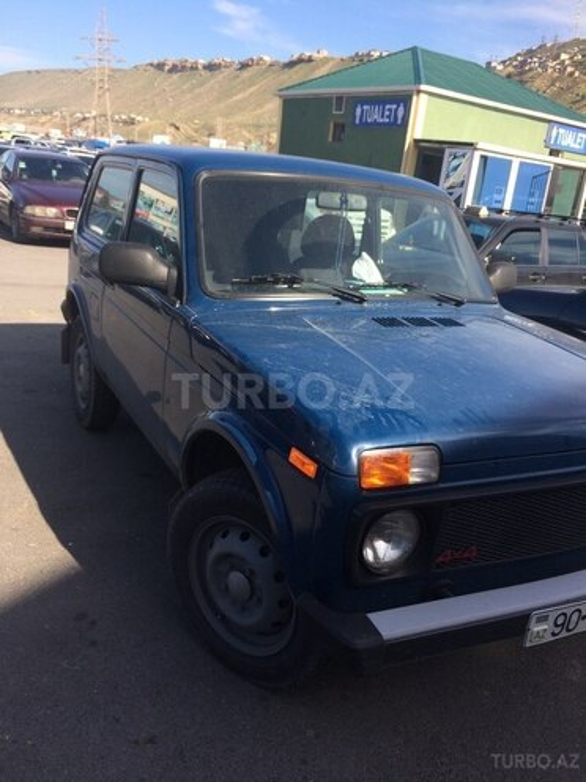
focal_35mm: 29
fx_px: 655
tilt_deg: -20.2
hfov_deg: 48.2
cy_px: 391
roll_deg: -6.1
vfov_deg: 61.7
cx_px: 293
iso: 32
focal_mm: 4.15
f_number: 2.2
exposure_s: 1/1244
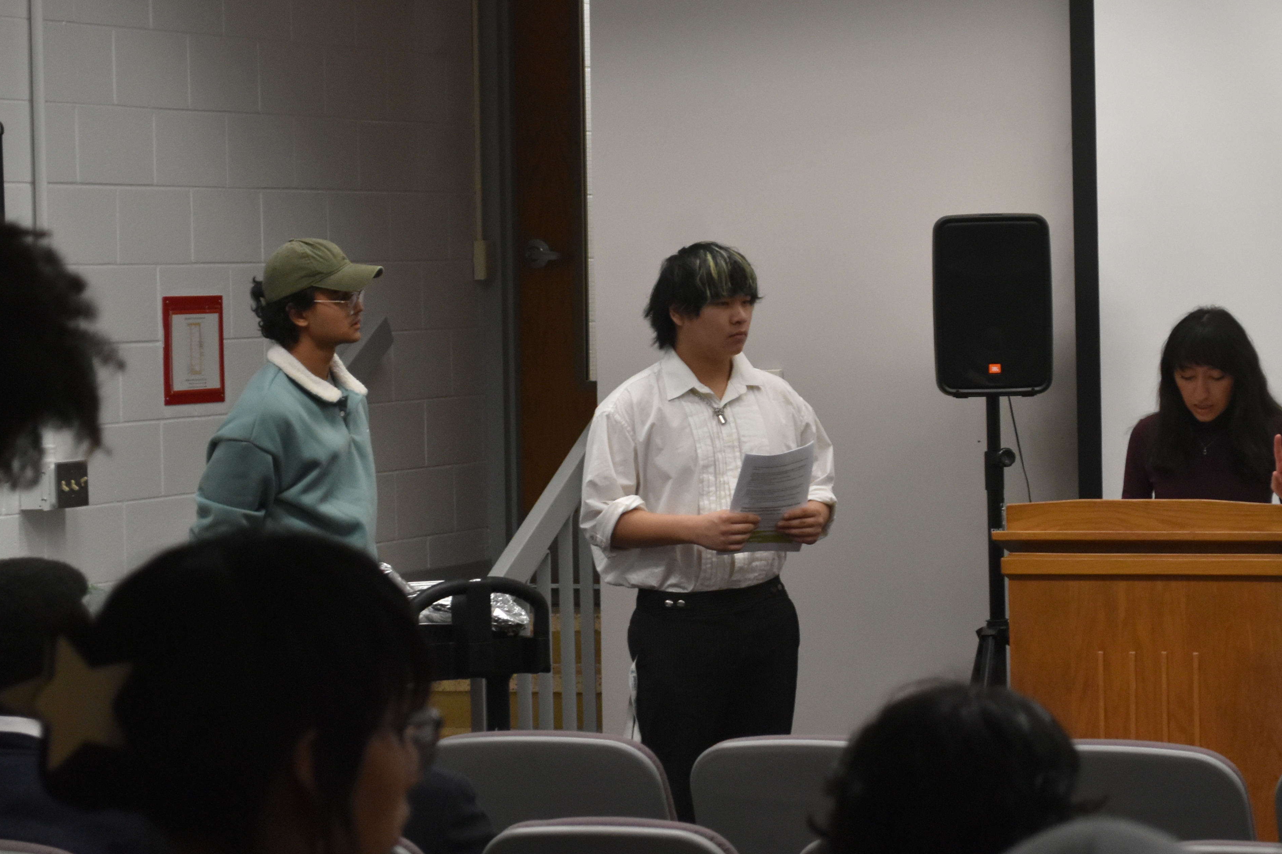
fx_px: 4657
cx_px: 835
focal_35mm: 131
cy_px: 373
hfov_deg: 15.6
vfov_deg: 10.5
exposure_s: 1/125
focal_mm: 55
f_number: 5.6
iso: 1600
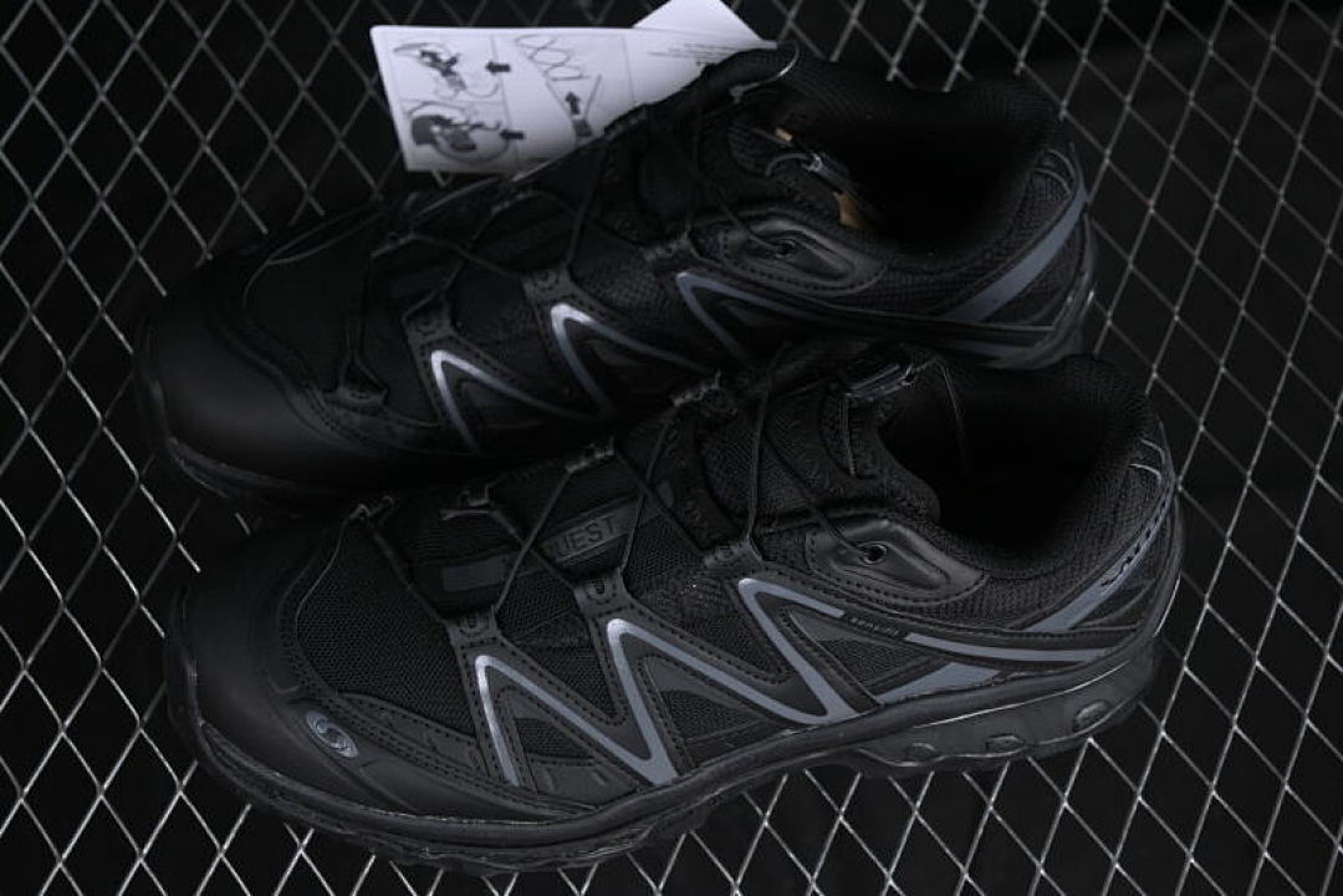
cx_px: 672
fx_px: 2798
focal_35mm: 75
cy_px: 448
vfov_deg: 18.2
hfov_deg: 27.0
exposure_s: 1/50
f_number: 6.3
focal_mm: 50
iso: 160
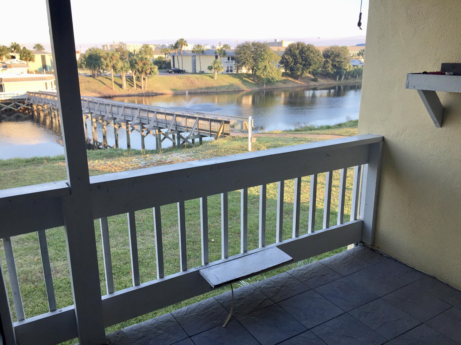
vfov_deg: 48.2
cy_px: 172
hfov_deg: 61.7
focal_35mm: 29
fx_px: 386
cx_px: 230
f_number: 2.2
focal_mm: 4.15
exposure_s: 1/241
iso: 32
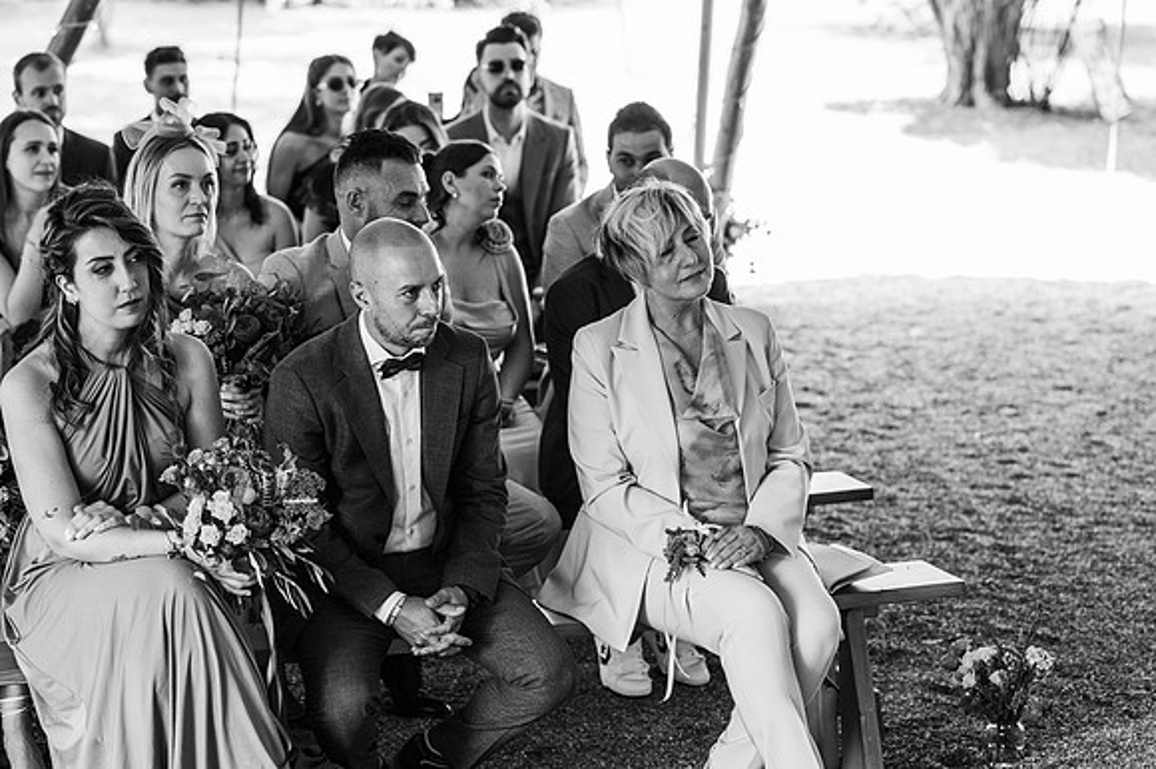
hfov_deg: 23.9
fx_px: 2728
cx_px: 578
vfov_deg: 16.1
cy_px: 384
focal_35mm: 85
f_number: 3.5
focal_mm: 85
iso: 500
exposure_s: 1/200
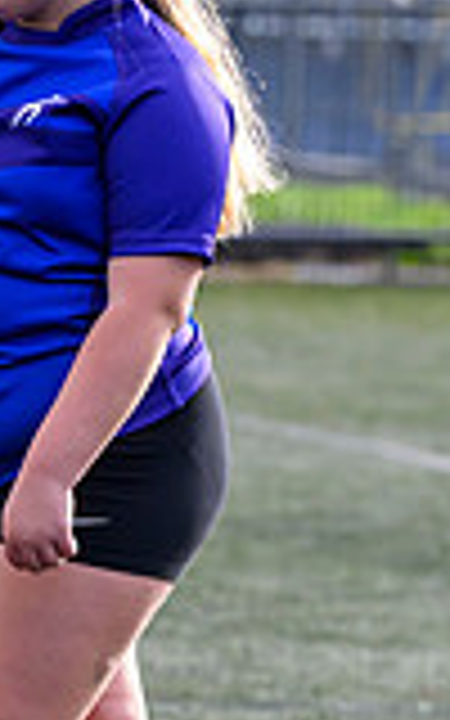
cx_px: -652
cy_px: 560
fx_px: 11656
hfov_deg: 2.2
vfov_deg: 3.5
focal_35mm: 594
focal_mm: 145
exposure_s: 1/1600
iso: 1600
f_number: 4.5
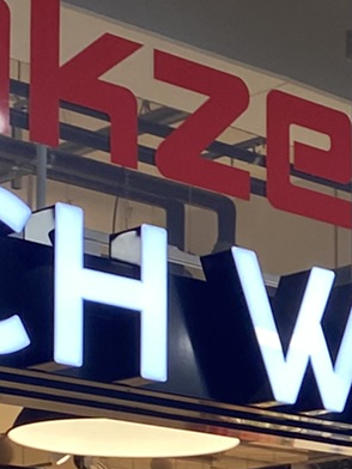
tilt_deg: +4.5
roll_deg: +1.2
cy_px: 633
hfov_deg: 10.5
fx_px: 1844
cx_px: 535
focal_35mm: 136
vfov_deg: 13.9
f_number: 1.8
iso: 125
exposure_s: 1/100
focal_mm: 4.25
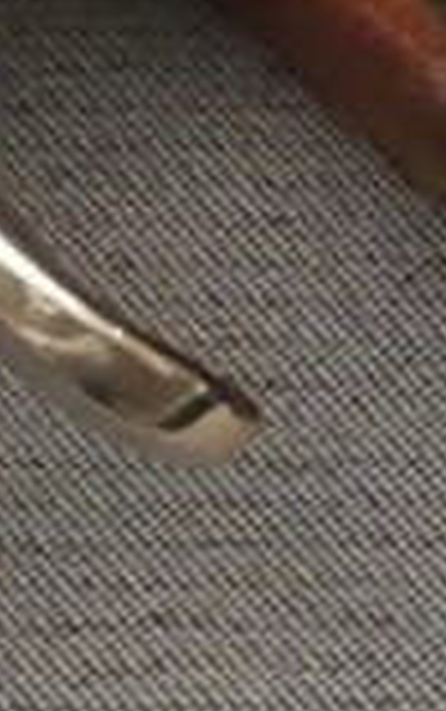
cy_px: -238
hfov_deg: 3.0
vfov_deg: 4.8
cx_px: 158
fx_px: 8425
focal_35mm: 434
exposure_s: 1/15
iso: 400
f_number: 3.8
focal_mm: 8.02
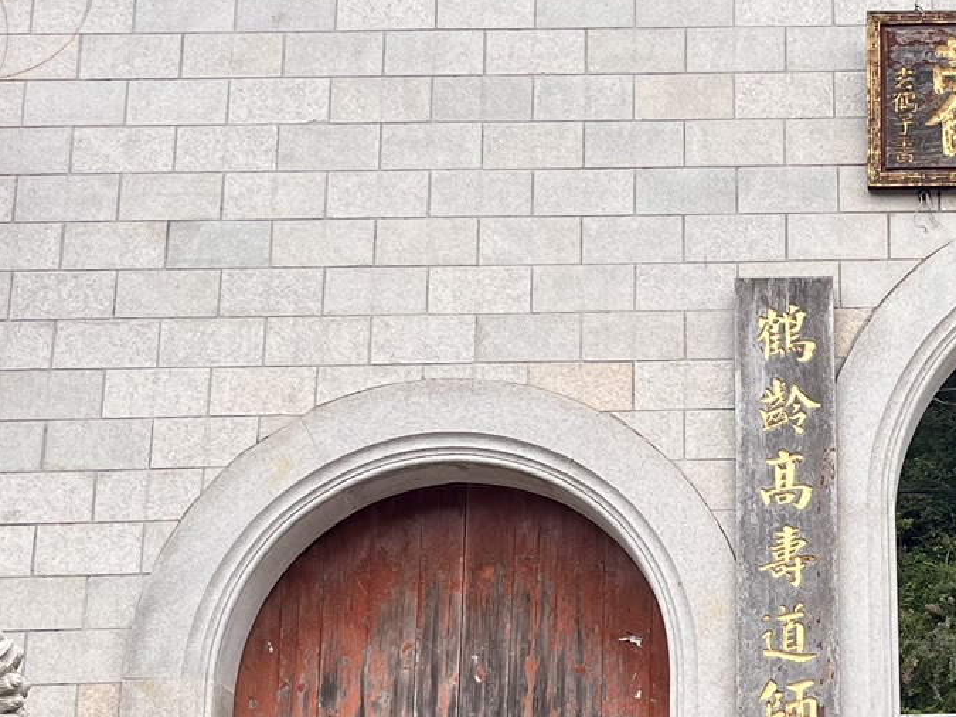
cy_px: 534
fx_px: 2126
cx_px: 891
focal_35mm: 77
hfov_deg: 24.5
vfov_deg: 19.0
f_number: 1.6
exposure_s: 1/122
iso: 50
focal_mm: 5.1
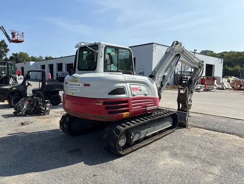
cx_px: 122
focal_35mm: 26
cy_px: 92
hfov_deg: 67.3
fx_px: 183
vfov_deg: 53.1
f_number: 1.6
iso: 50
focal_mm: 5.96
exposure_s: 1/3448
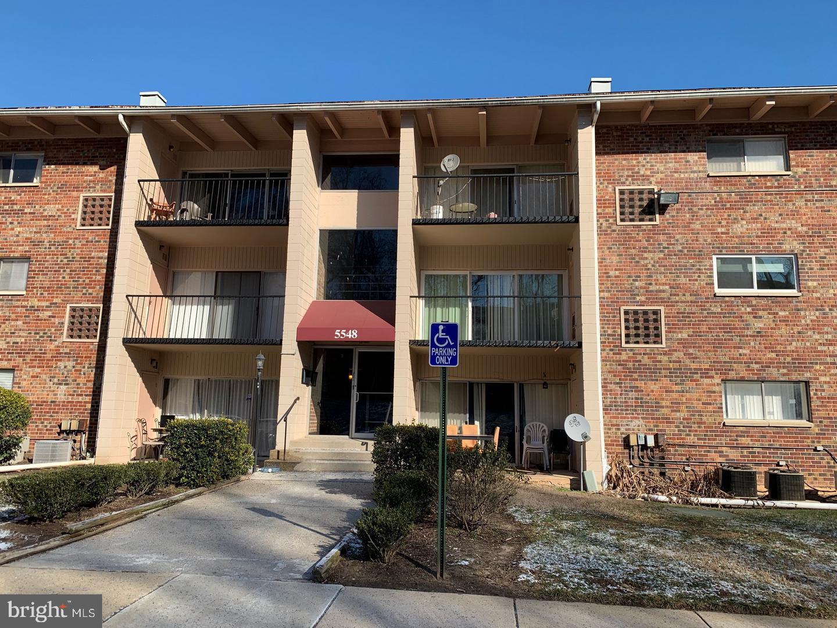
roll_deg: -1.7
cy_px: 314
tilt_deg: +9.7
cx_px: 418
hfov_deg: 67.3
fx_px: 629
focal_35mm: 26
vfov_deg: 53.1
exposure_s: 1/1748
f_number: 1.8
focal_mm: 4.25
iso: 25
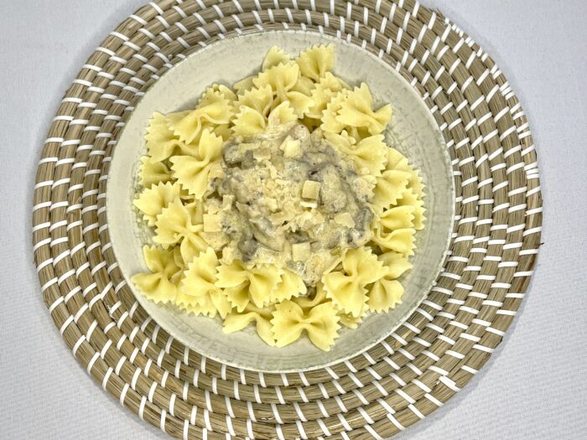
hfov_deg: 67.3
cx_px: 294
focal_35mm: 26
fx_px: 441
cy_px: 220
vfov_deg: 53.1
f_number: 1.6
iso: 80
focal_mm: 5.1
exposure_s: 1/100
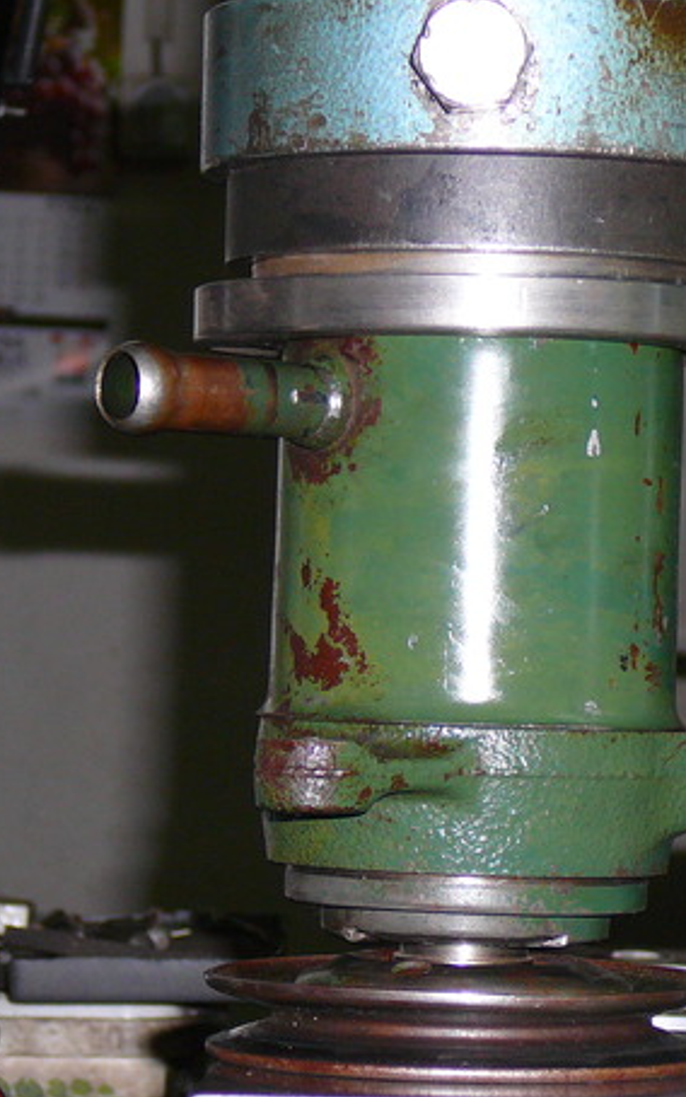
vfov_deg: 14.7
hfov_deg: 9.2
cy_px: 556
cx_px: 469
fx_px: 4245
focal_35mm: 142
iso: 160
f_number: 3.9
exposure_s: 1/30
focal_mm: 14.1
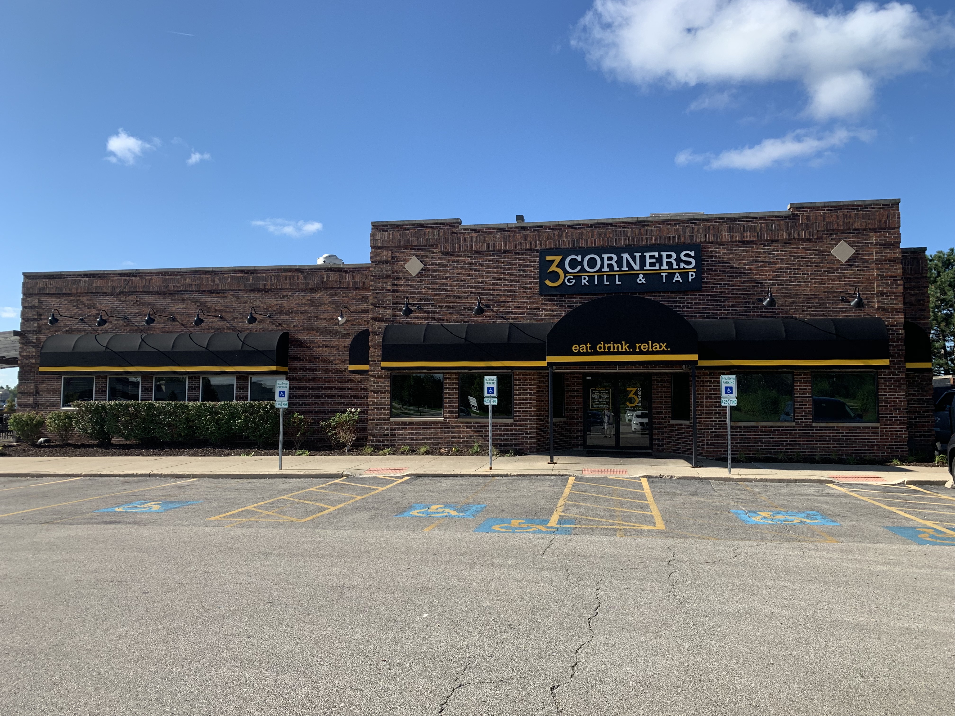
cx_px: 478
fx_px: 717
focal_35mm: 26
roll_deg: -0.4
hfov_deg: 67.3
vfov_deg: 53.1
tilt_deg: +4.3
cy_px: 358
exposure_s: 1/1661
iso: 25
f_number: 1.8
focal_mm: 4.25
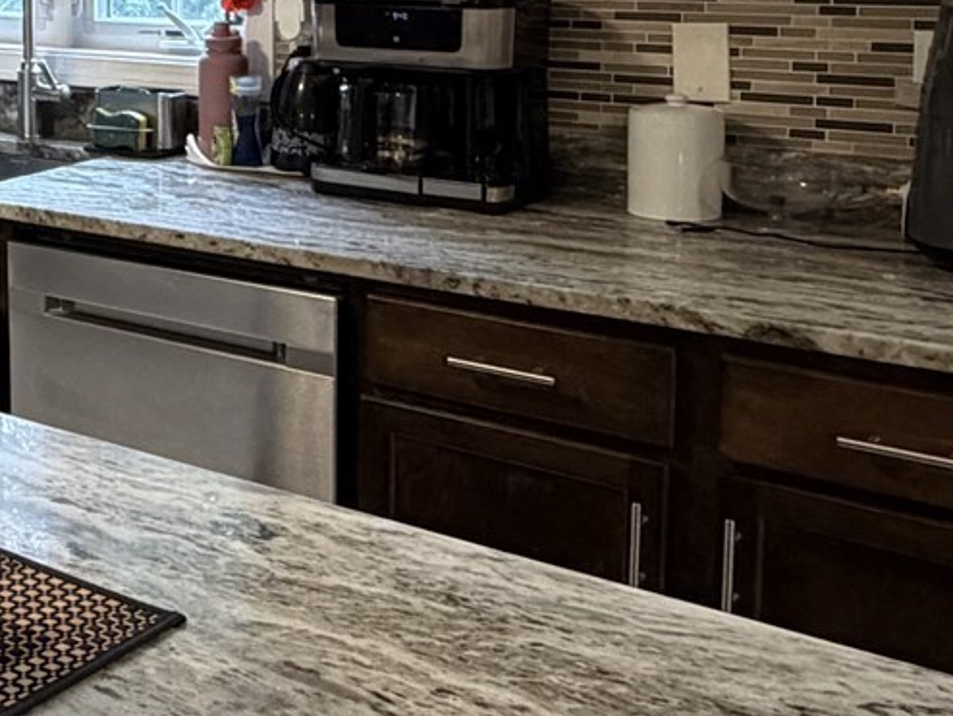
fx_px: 1598
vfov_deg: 24.4
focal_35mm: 58
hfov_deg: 28.5
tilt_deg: -6.3
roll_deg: +2.2
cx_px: -216
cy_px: 52
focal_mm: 2.22
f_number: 2.2
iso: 320
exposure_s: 1/60
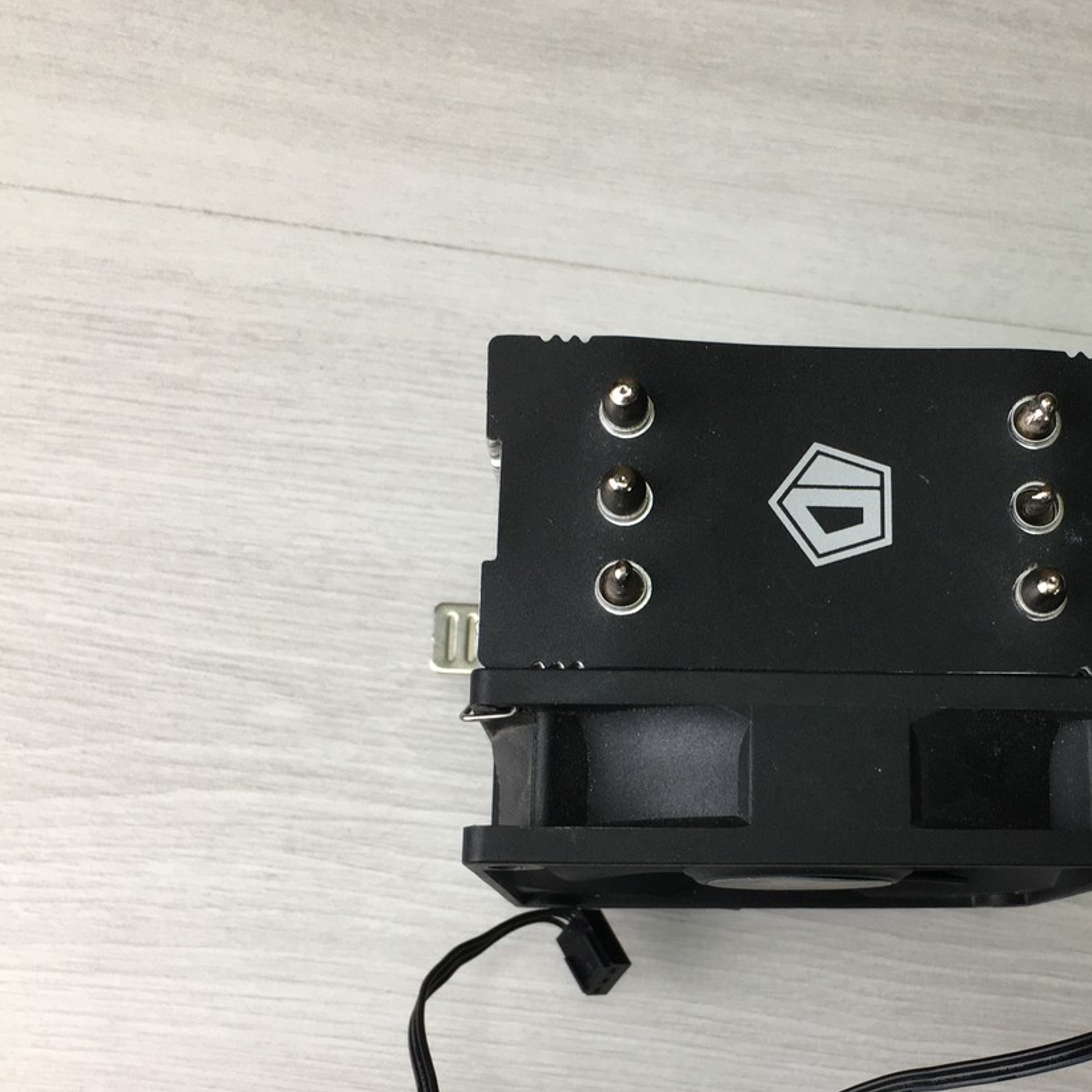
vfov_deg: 37.4
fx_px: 1606
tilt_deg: -77.7
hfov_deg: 36.7
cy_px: 650
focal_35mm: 45
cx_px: 819
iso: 40
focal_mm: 4.15
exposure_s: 1/100
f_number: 2.2
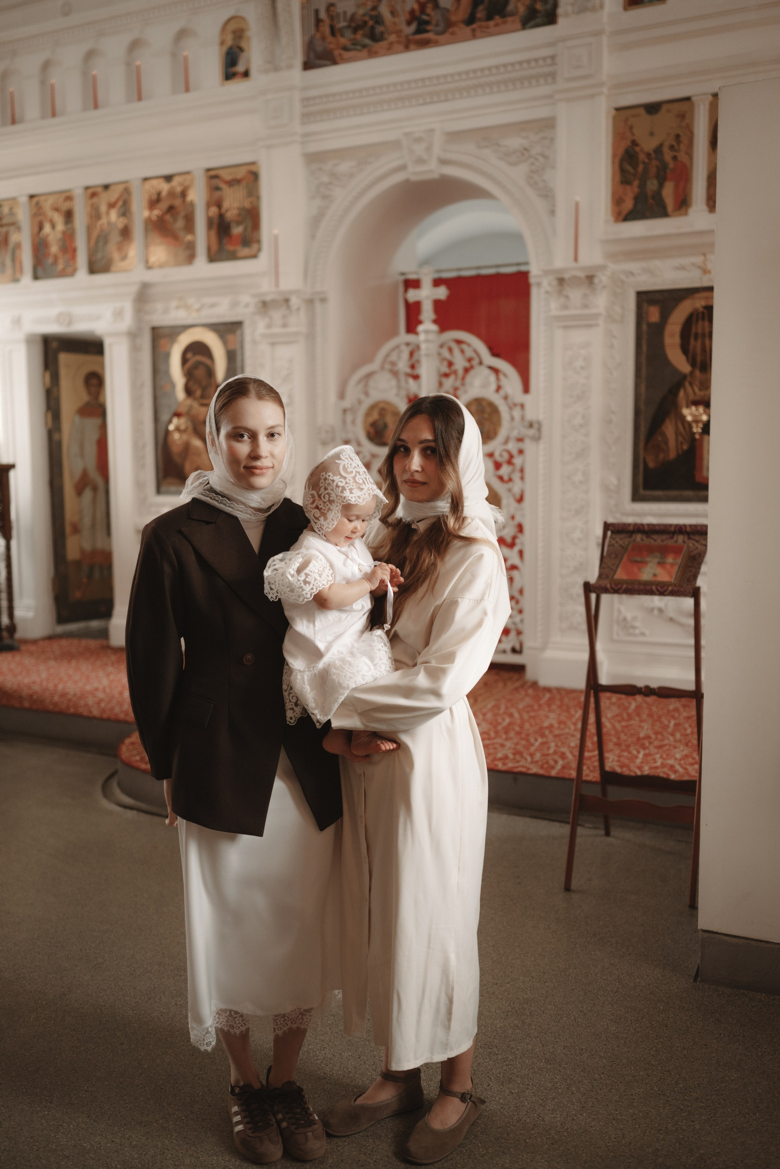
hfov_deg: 37.9
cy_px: 584
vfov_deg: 54.4
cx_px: 390
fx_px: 1136
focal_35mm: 35
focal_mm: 35
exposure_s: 1/320
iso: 500
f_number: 1.8
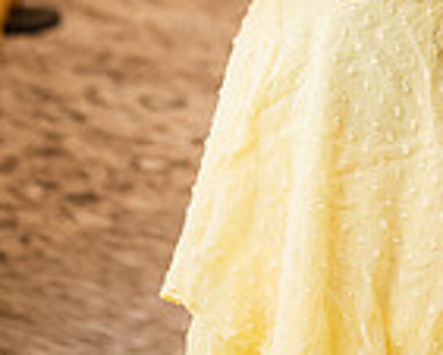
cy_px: -333
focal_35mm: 210
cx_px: 402
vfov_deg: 7.1
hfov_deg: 9.2
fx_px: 2755
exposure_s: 1/160
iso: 1600
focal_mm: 70
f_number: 3.5
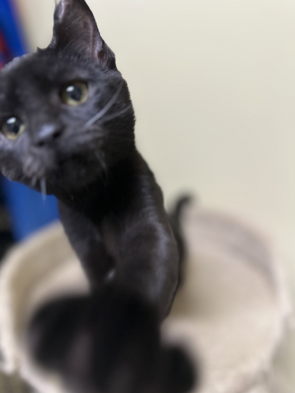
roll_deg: +5.8
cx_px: 144
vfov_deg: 69.4
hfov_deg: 54.9
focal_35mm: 25
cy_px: 197
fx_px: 284
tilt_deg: -14.7
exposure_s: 1/60
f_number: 1.78
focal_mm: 6.86
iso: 320
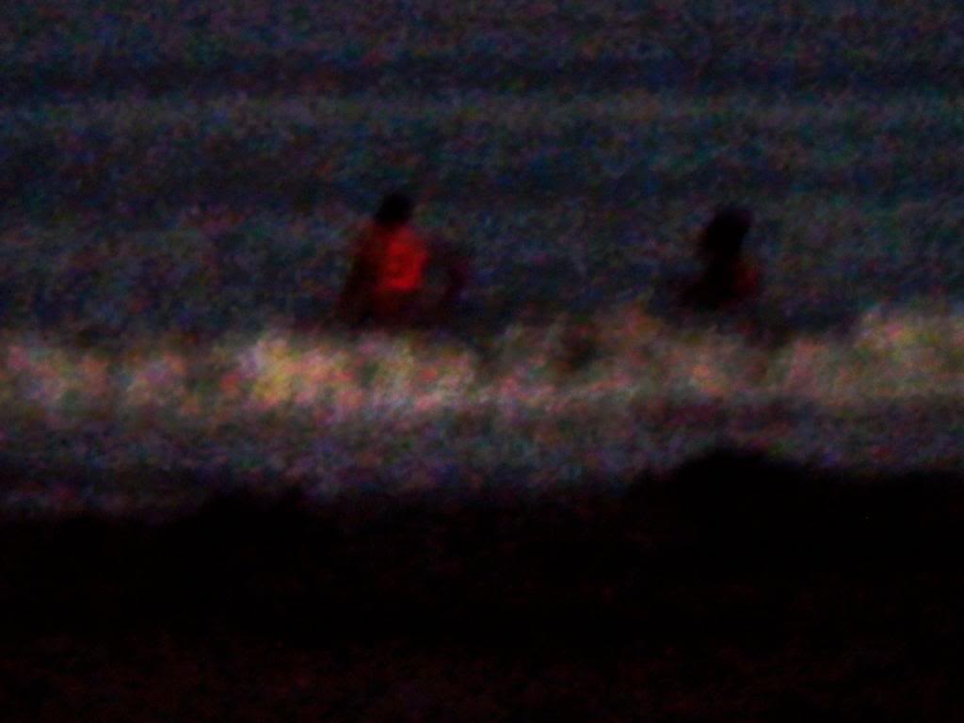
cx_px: 482
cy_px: 362
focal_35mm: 38
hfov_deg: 49.0
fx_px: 1058
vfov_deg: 37.7
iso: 140
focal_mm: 6.3
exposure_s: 1/8
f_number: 2.8
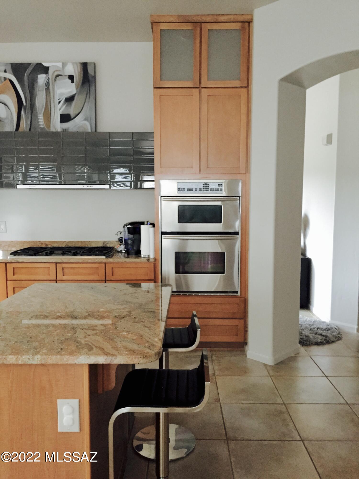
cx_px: 180
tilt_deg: -5.6
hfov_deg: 48.2
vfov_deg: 61.7
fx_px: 401
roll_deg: -0.5
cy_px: 240
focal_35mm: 29
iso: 250
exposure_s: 1/17
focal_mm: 4.15
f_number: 2.2
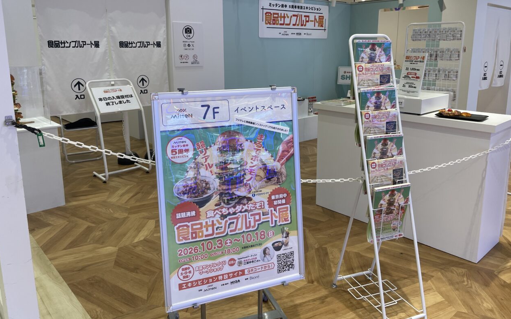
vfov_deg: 44.3
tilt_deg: -12.1
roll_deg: +0.0
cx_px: 257
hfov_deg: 66.5
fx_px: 390
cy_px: 130
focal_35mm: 28
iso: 40
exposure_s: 1/100
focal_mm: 4.2
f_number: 1.6
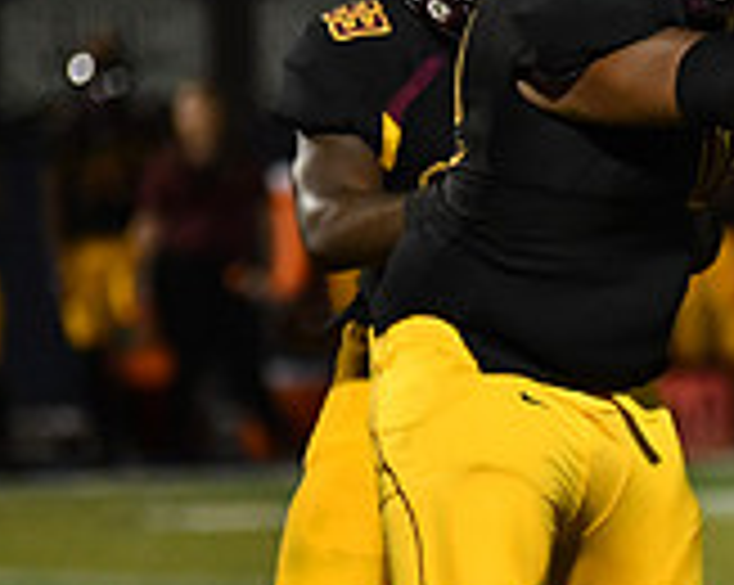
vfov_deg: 2.3
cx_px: 946
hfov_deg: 2.9
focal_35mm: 668
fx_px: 14494
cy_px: 407
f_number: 2.8
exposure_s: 1/3200
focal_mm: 200
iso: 7200
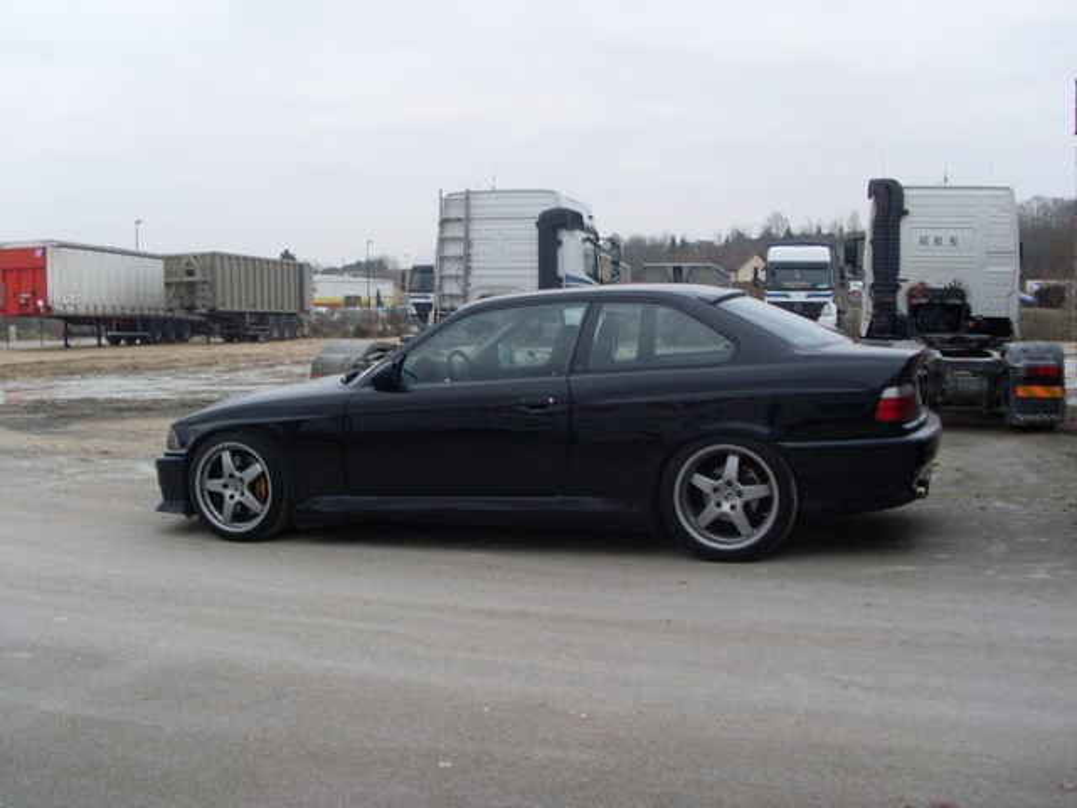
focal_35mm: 38
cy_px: 404
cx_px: 538
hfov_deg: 49.0
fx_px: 1182
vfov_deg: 37.7
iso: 80
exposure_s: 1/30
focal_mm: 6.3
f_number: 3
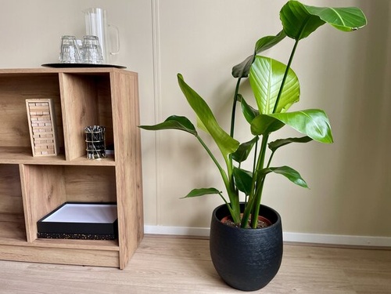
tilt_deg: -11.0
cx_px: 196
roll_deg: +0.2
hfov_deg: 67.3
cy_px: 147
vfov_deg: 53.1
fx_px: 294
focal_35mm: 26
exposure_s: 1/121
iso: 100
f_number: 1.6
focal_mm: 4.2
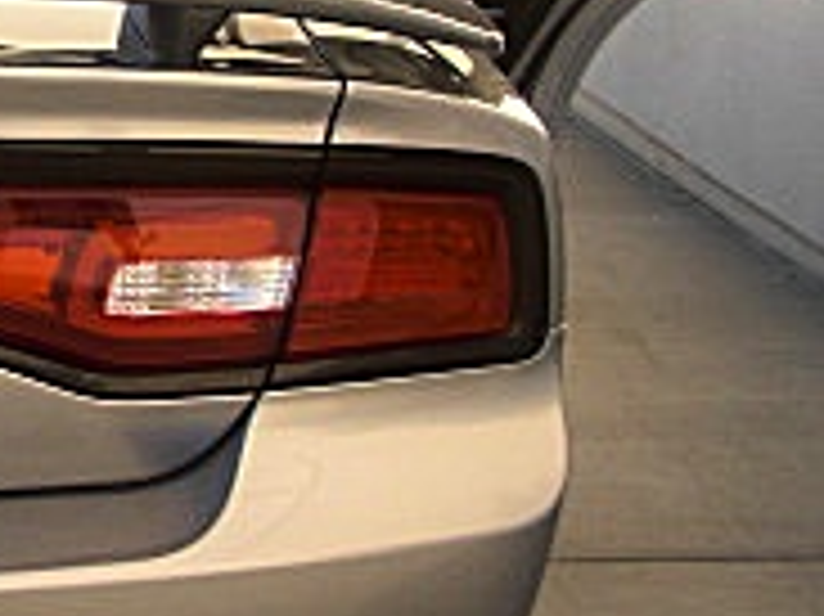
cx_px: -536
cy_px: 76
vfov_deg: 11.7
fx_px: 2997
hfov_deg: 14.3
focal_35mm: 126
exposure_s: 1/200
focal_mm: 6.3
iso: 50
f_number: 2.8
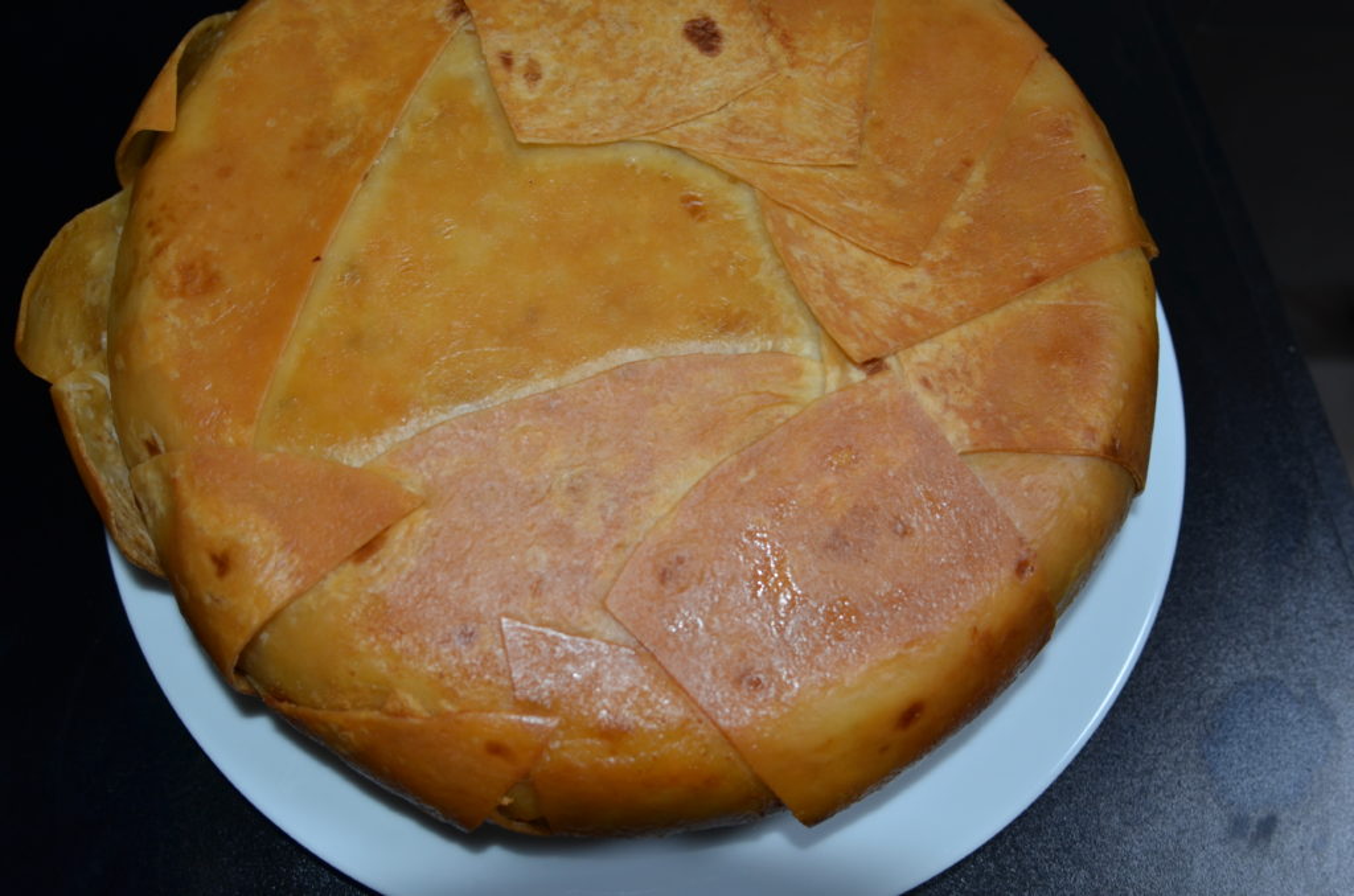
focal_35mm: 36
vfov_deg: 36.7
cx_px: 677
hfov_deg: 53.2
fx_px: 1351
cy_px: 448
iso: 320
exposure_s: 1/60
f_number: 4
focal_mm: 24
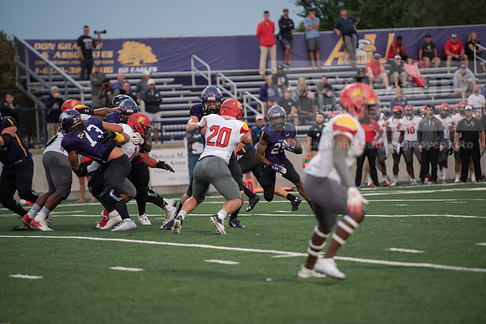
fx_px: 2701
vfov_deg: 6.9
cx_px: 243
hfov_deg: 10.3
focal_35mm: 200
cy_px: 162
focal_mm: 200
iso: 2000
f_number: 2.8
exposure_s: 1/800
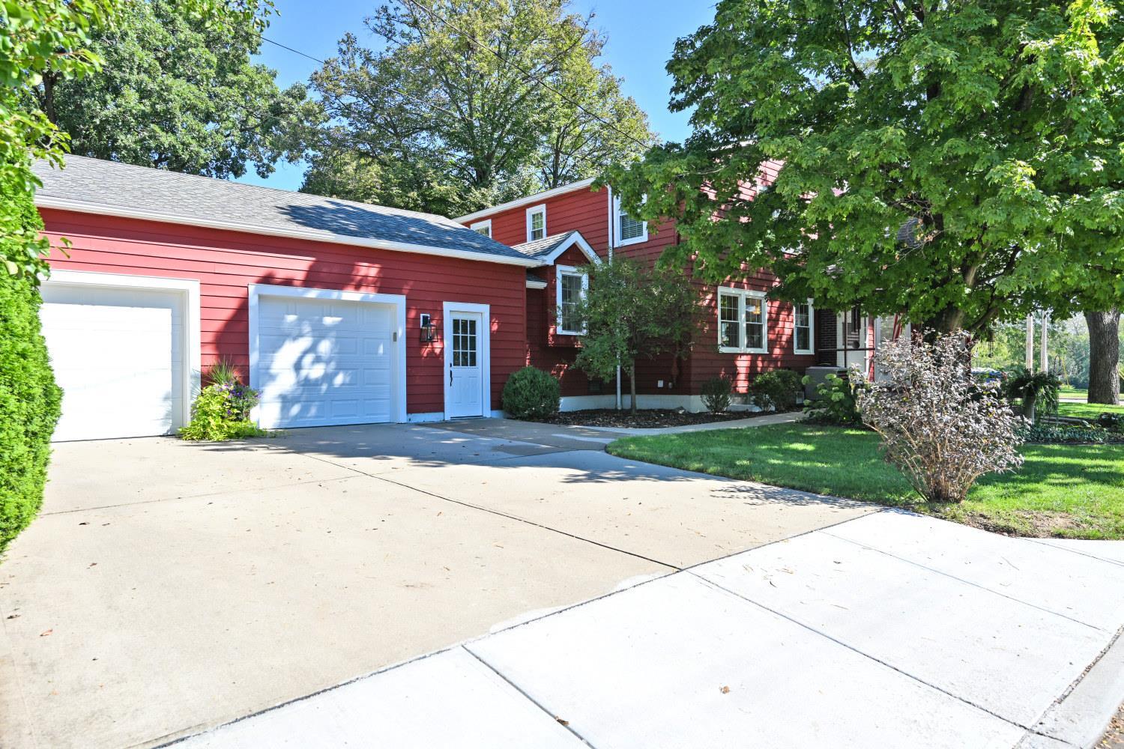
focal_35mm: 22
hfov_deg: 79.9
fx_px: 671
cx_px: 562
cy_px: 374
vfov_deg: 58.3
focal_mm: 21.5
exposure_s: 1/250
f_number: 5.6
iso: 110
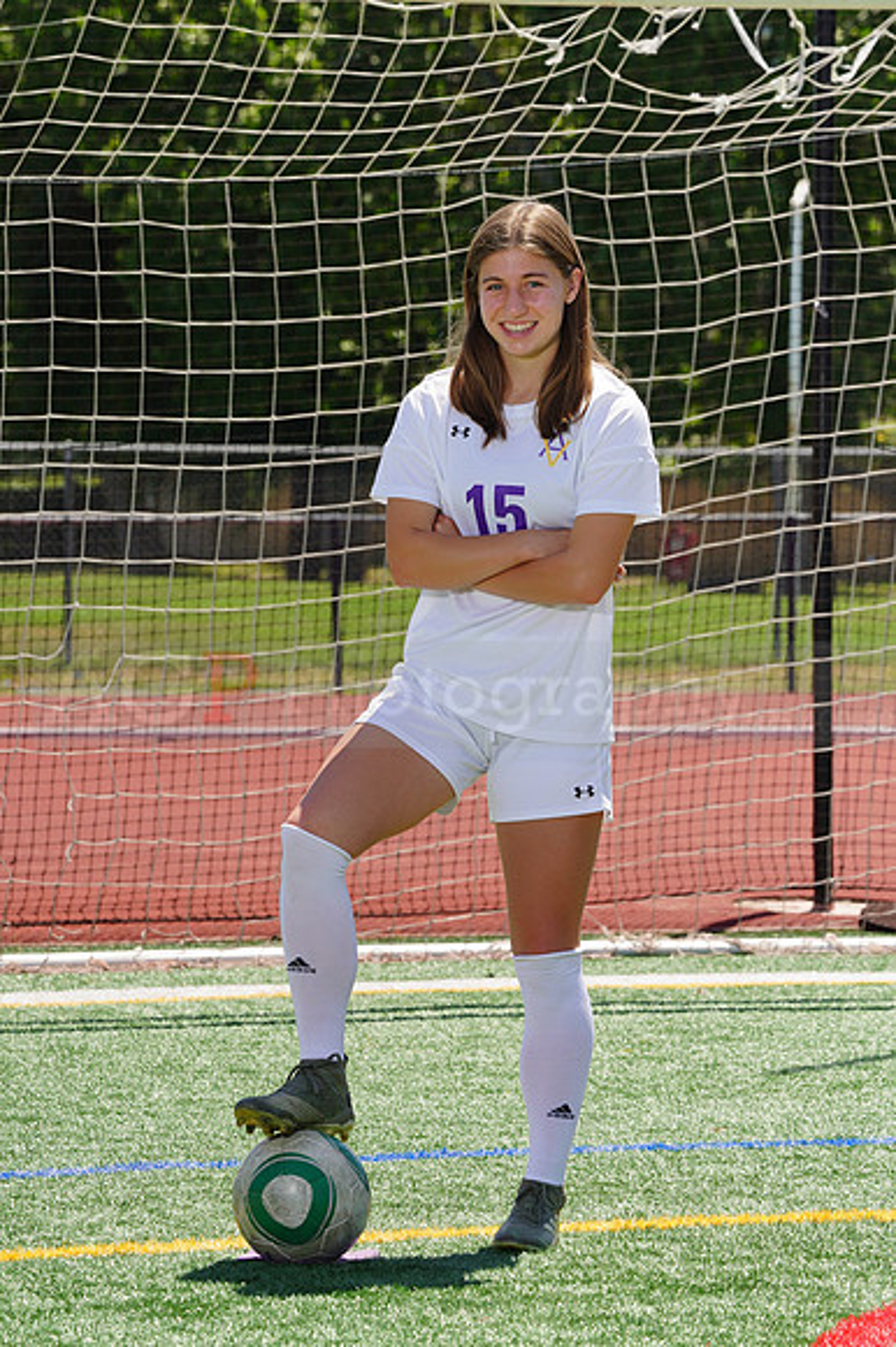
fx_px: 7924
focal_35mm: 212
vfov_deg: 9.7
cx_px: 448
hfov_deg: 6.5
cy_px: 674
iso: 200
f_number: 13
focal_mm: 212
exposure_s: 1/250
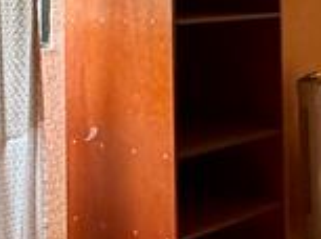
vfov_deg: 15.0
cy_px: -71
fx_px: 870
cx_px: 174
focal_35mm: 94
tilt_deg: +3.1
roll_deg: -0.4
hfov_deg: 20.9
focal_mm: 2.22
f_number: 2.2
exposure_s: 1/78
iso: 320
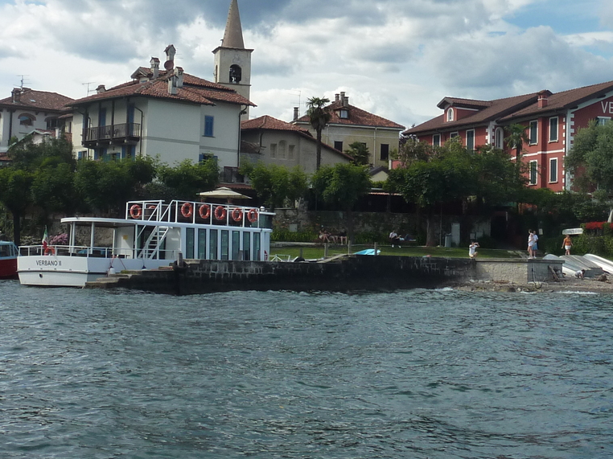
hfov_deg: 30.6
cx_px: 374
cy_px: 169
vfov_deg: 23.2
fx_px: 1115
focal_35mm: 63
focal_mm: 5
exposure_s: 1/640
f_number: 5
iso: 125
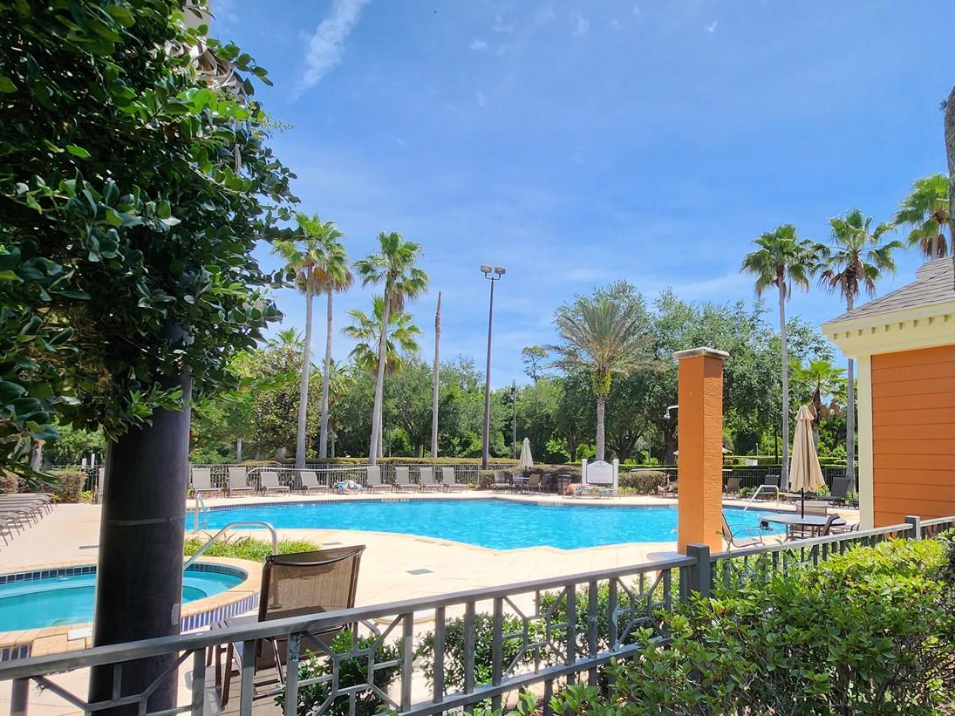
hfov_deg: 83.8
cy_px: 431
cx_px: 566
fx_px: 524
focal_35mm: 19
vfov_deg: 68.0
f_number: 2.2
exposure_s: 1/861
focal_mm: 1.74
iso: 32
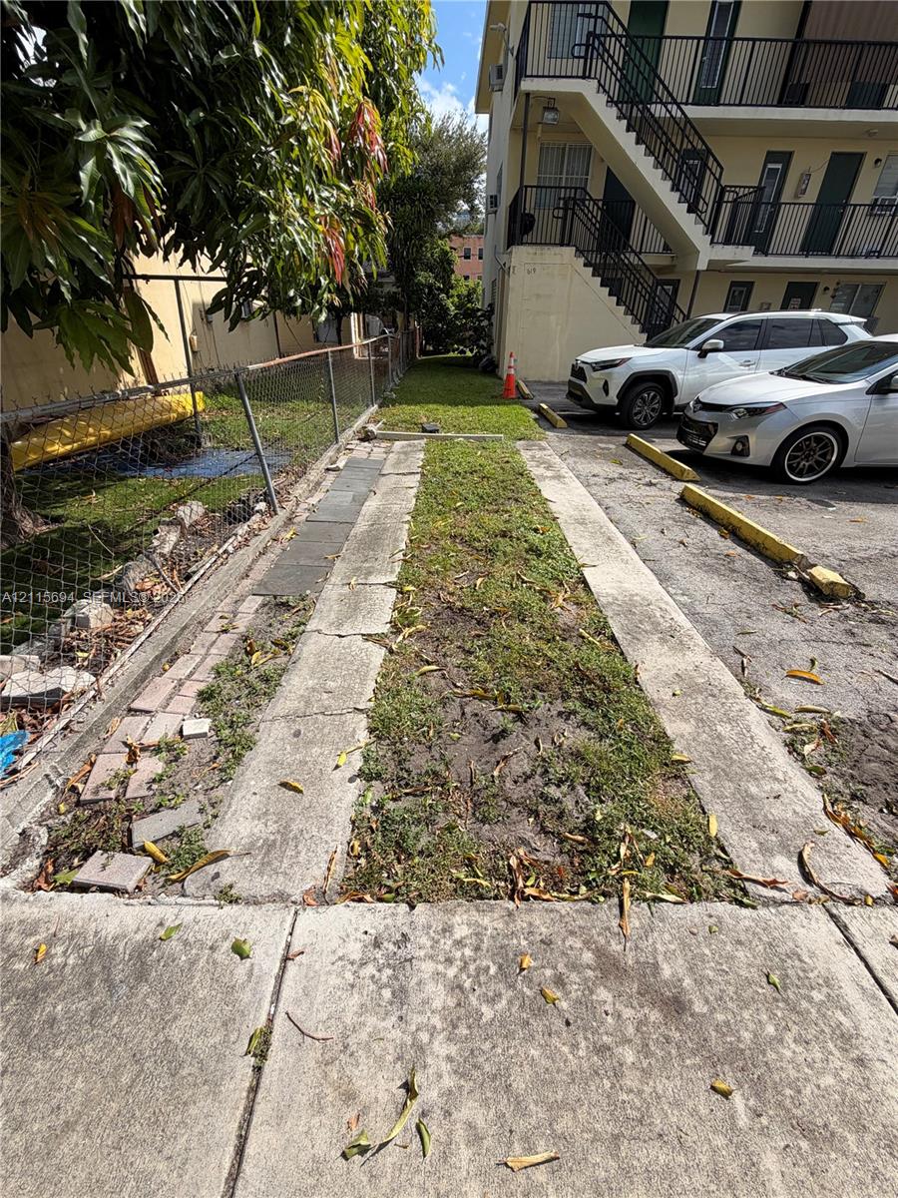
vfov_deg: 102.1
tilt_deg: -30.3
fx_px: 484
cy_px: 599
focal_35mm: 14
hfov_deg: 85.7
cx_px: 449
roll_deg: -1.0
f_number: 2.2
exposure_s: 1/770
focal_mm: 2.22
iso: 25
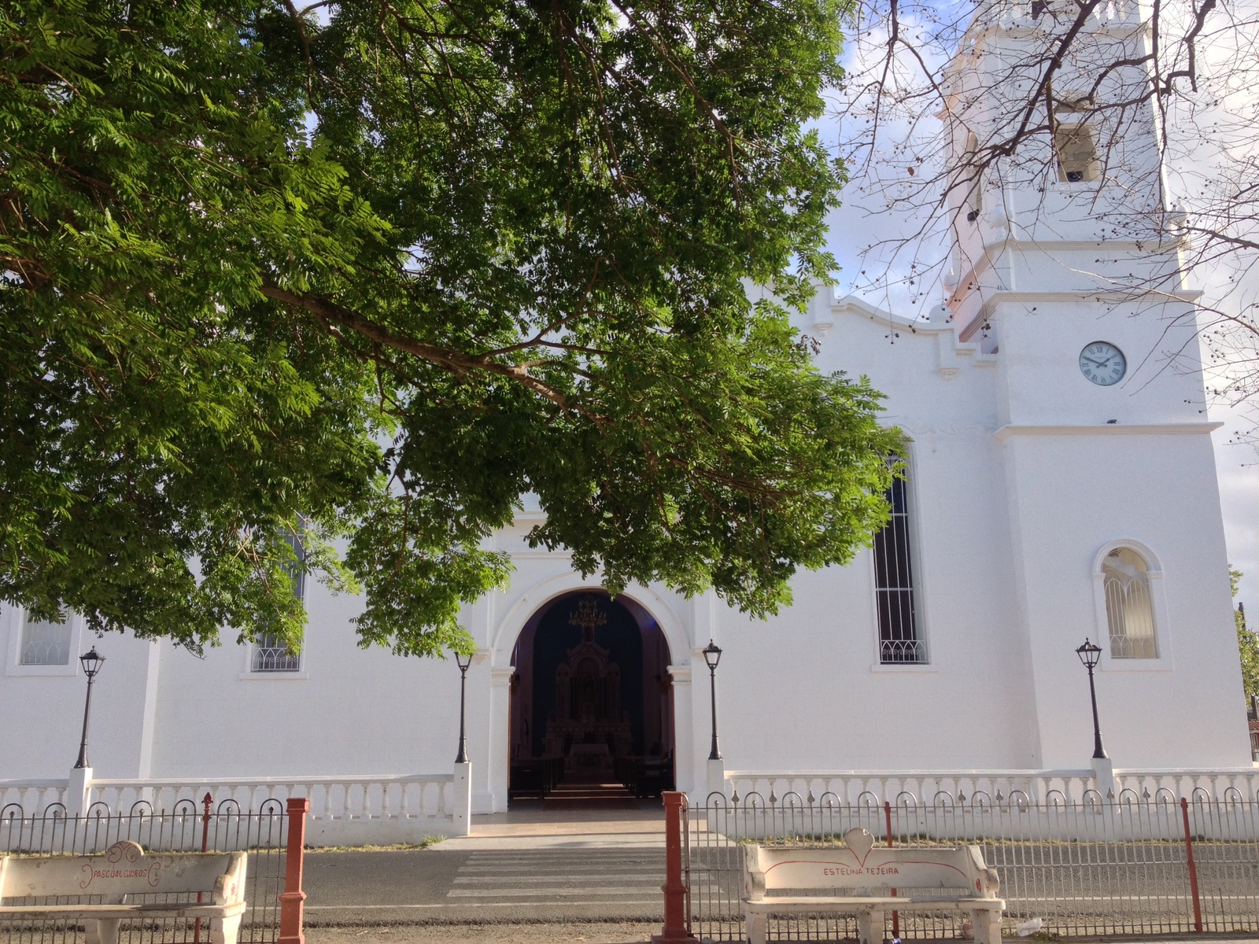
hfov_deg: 52.6
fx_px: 1273
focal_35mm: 35
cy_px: 472
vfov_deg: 40.7
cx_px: 630
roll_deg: +1.4
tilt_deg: +10.2
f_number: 2.4
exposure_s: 1/386
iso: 50
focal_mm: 4.28
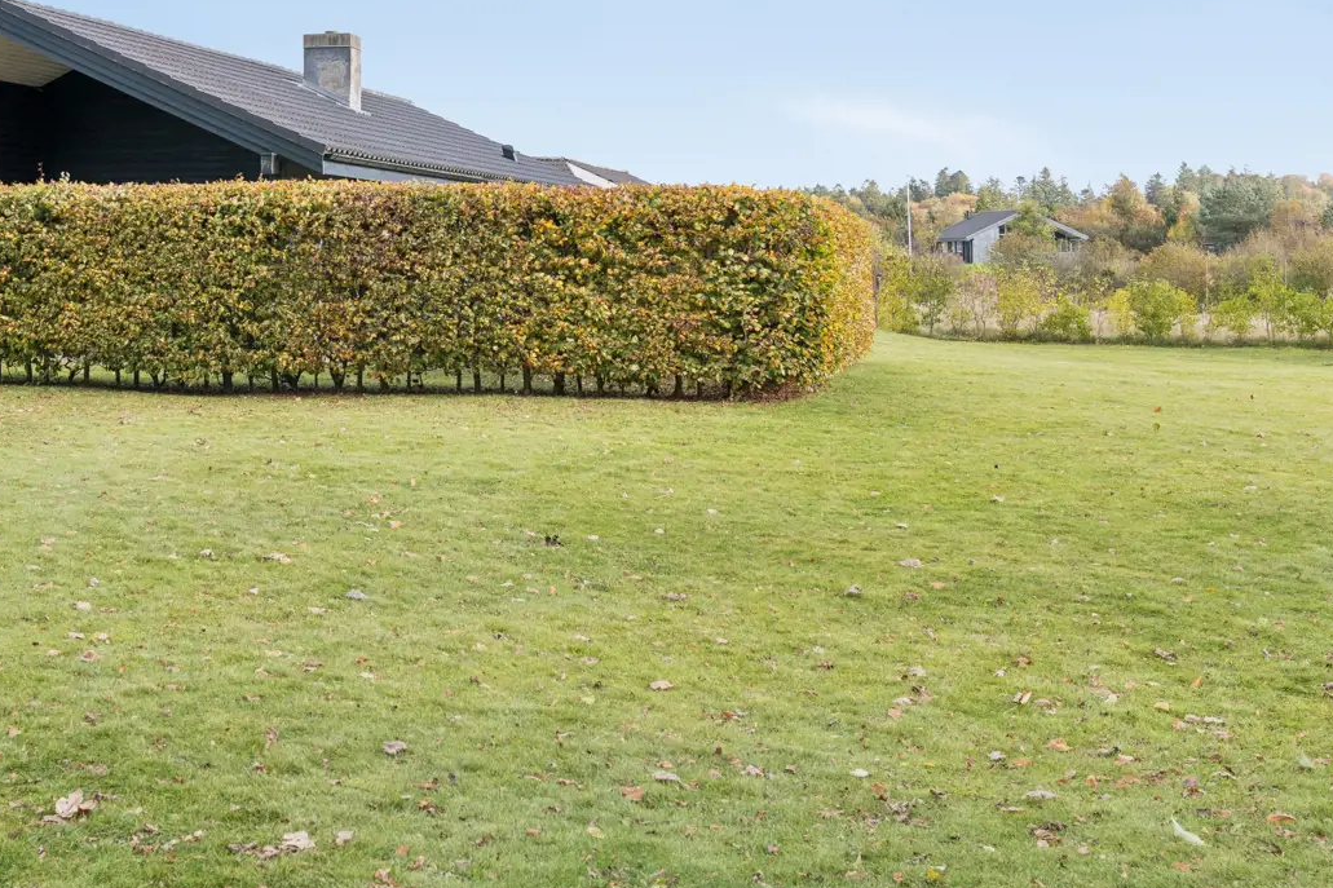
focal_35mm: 54
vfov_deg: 24.7
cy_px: 180
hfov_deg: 36.2
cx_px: 375
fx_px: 1999
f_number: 6.3
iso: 400
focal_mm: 29
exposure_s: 1/250
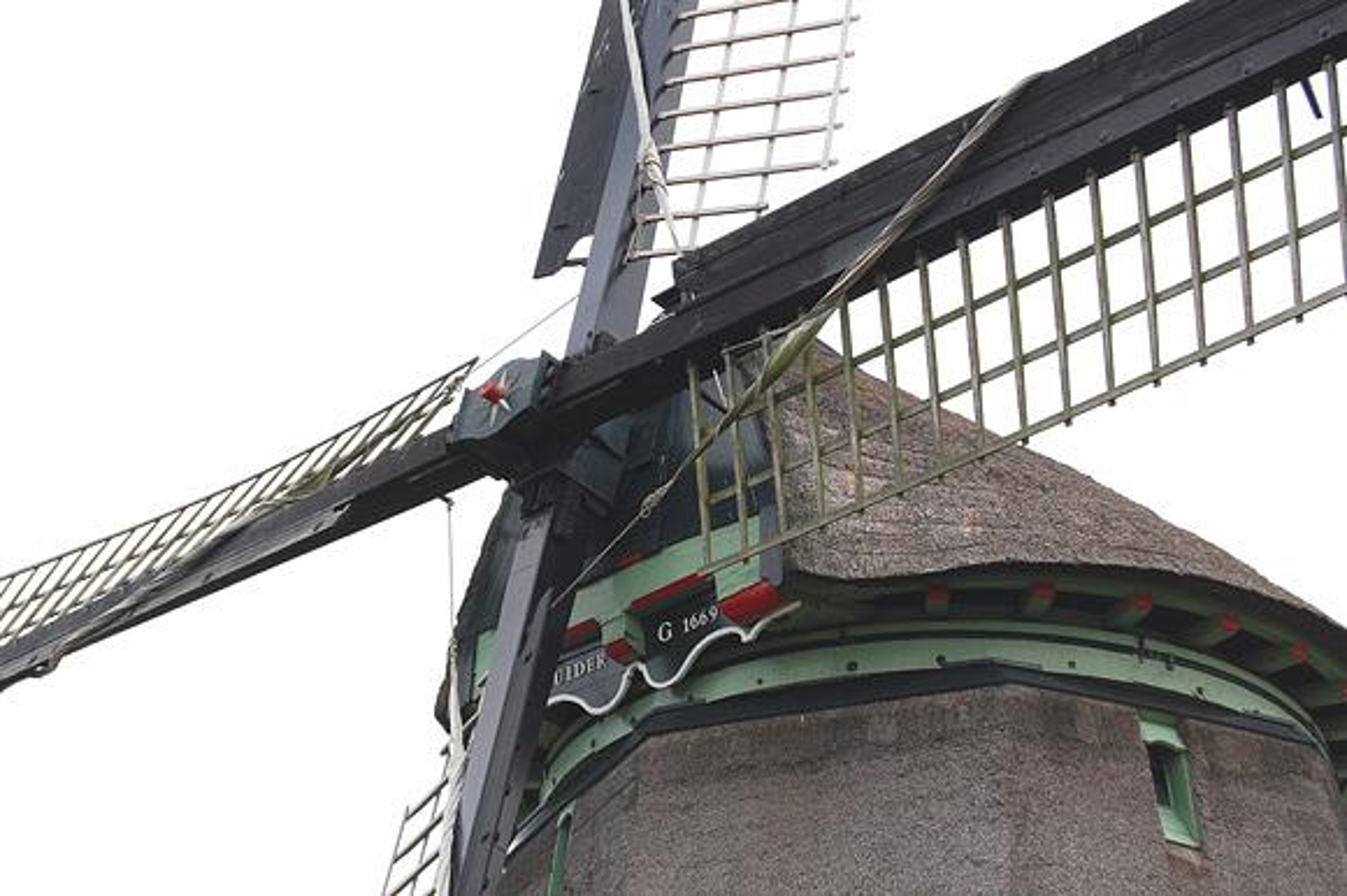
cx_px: 674
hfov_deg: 24.6
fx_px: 3085
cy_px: 448
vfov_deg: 16.5
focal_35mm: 82
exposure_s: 1/400
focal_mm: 55
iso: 400
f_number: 10
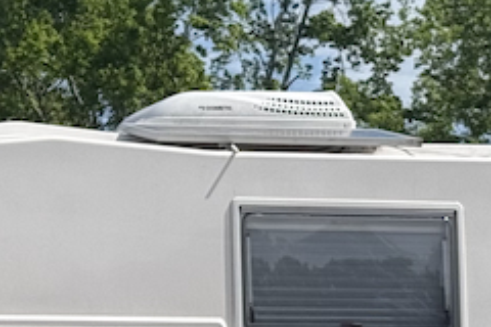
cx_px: -61
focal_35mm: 213
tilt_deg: -0.8
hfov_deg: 9.6
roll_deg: +0.0
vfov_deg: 6.4
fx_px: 2905
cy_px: 499
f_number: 1.78
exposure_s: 1/5587
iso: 64
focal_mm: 6.76
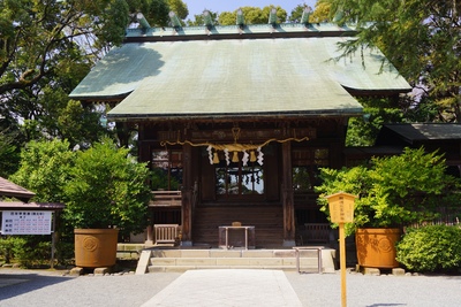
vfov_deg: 40.0
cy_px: 154
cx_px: 230
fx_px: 423
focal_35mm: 33
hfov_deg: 57.2
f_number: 6.3
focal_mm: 22
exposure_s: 1/80
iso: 100
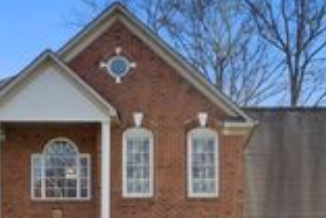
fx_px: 649
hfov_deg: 28.2
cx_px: 189
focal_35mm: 72
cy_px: 265
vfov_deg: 18.1
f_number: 9
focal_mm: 15
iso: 250
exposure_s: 1/125
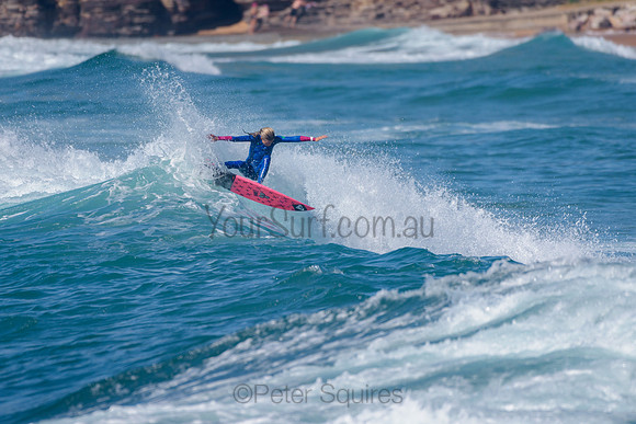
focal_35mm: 613
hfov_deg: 3.4
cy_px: 177
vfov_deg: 2.2
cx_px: 281
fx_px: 10828
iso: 110
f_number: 5.6
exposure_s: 1/2000
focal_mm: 500
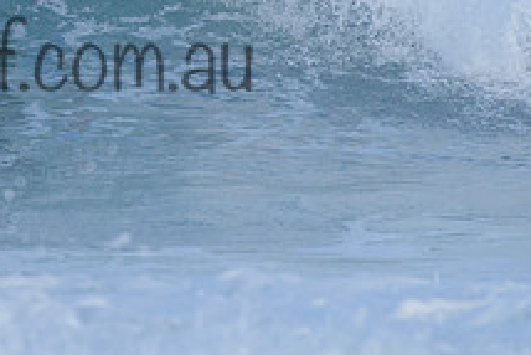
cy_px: -71
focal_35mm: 1660
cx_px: -169
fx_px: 24501
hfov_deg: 1.2
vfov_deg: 0.8
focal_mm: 500
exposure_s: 1/2000
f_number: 5.6
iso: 320
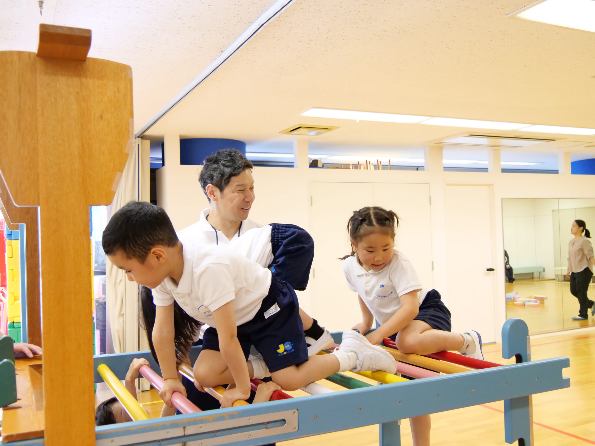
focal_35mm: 34
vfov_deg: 41.8
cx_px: 298
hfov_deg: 54.0
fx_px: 584
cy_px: 223
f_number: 3.7
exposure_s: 1/125
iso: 2500
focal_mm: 17
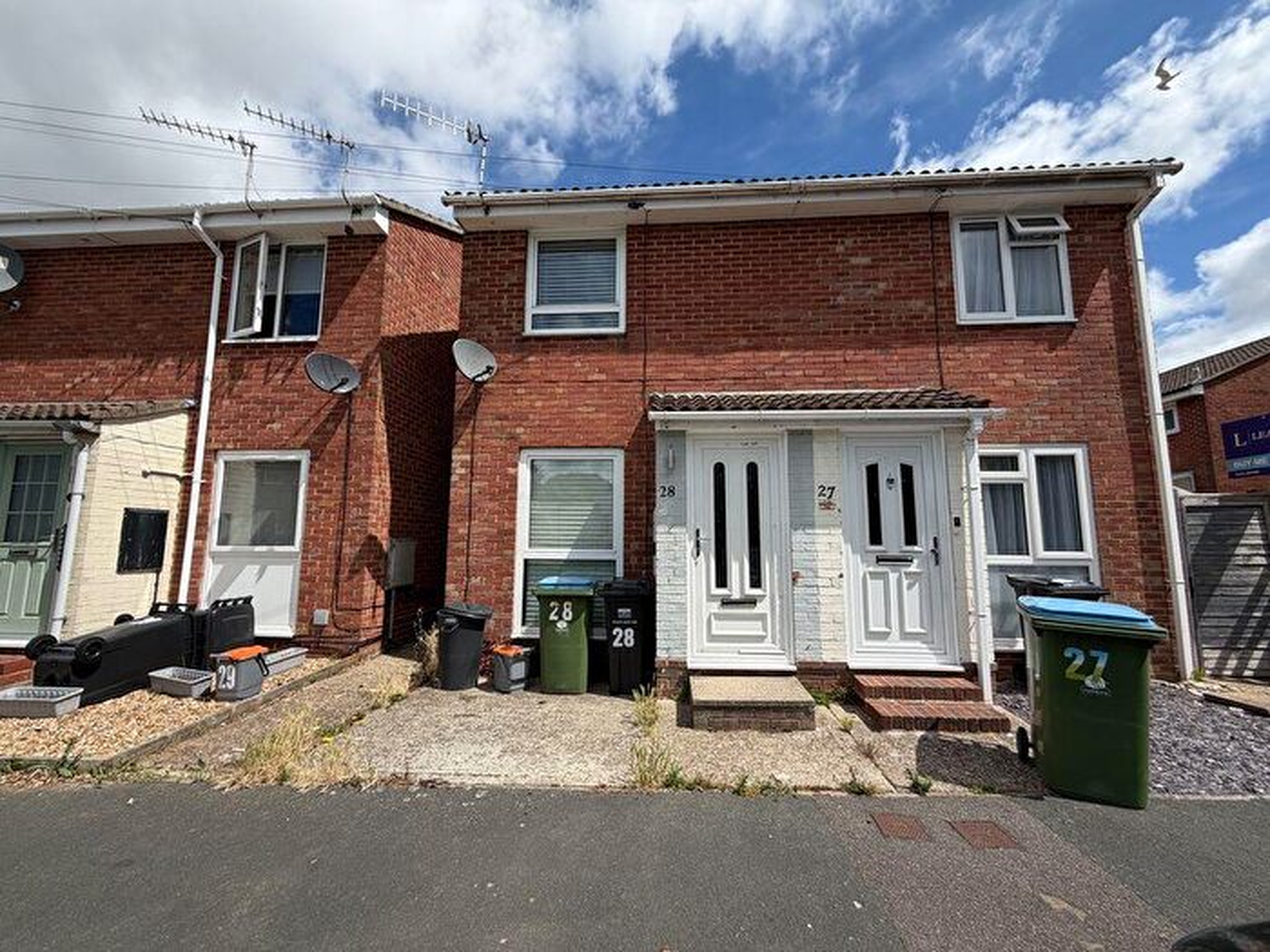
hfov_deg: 102.1
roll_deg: +0.0
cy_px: 476
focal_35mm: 14
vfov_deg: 85.7
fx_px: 514
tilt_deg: +7.1
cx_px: 635
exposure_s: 1/928
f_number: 2.2
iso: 20
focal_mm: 2.22
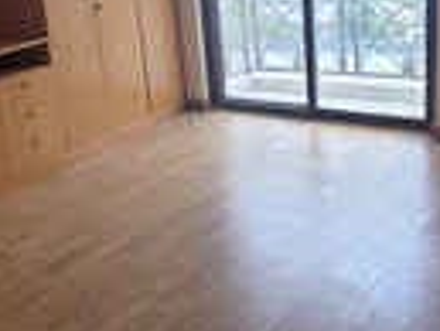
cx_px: 118
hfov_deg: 40.2
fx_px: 585
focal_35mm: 46
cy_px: 111
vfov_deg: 31.3
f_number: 1.9
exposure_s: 1/359
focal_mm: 2.2
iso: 64
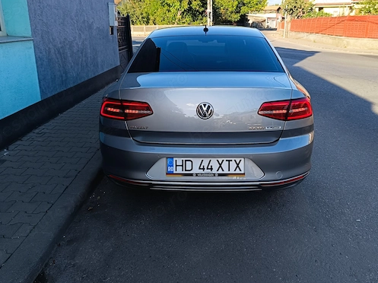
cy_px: 118
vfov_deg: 48.0
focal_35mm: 29
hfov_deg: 61.7
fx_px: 316
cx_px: 198
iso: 53
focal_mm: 5.59
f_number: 1.88
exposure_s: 1/441
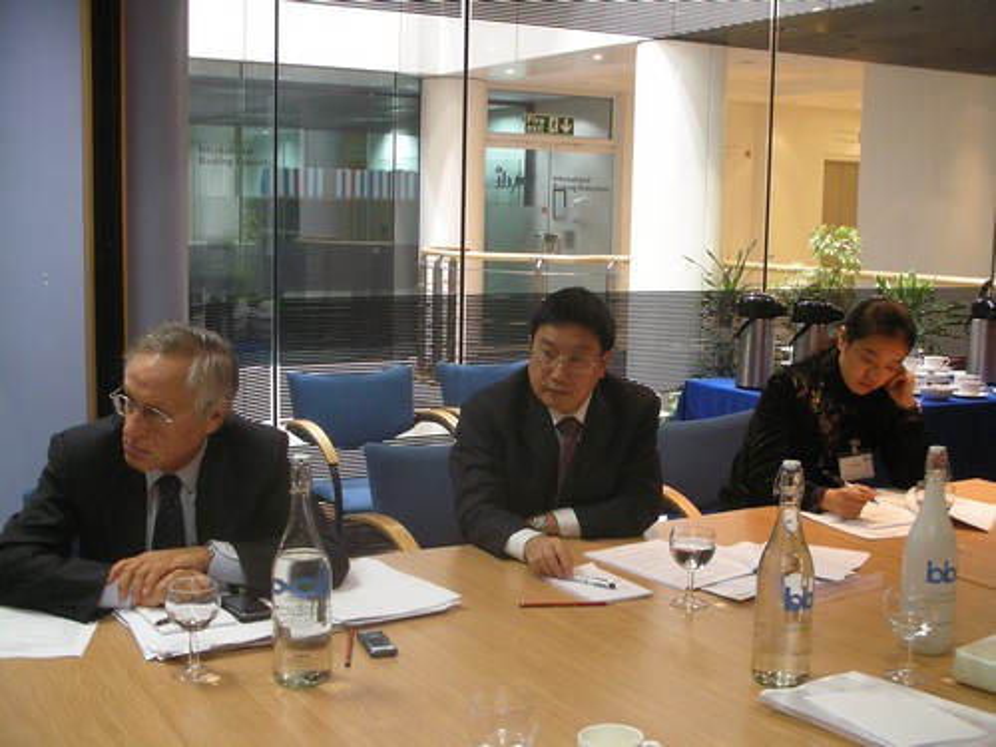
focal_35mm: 46
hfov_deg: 41.2
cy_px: 374
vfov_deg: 31.5
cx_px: 498
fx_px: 1324
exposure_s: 1/25.4
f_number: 3.2
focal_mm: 7.7
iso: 200
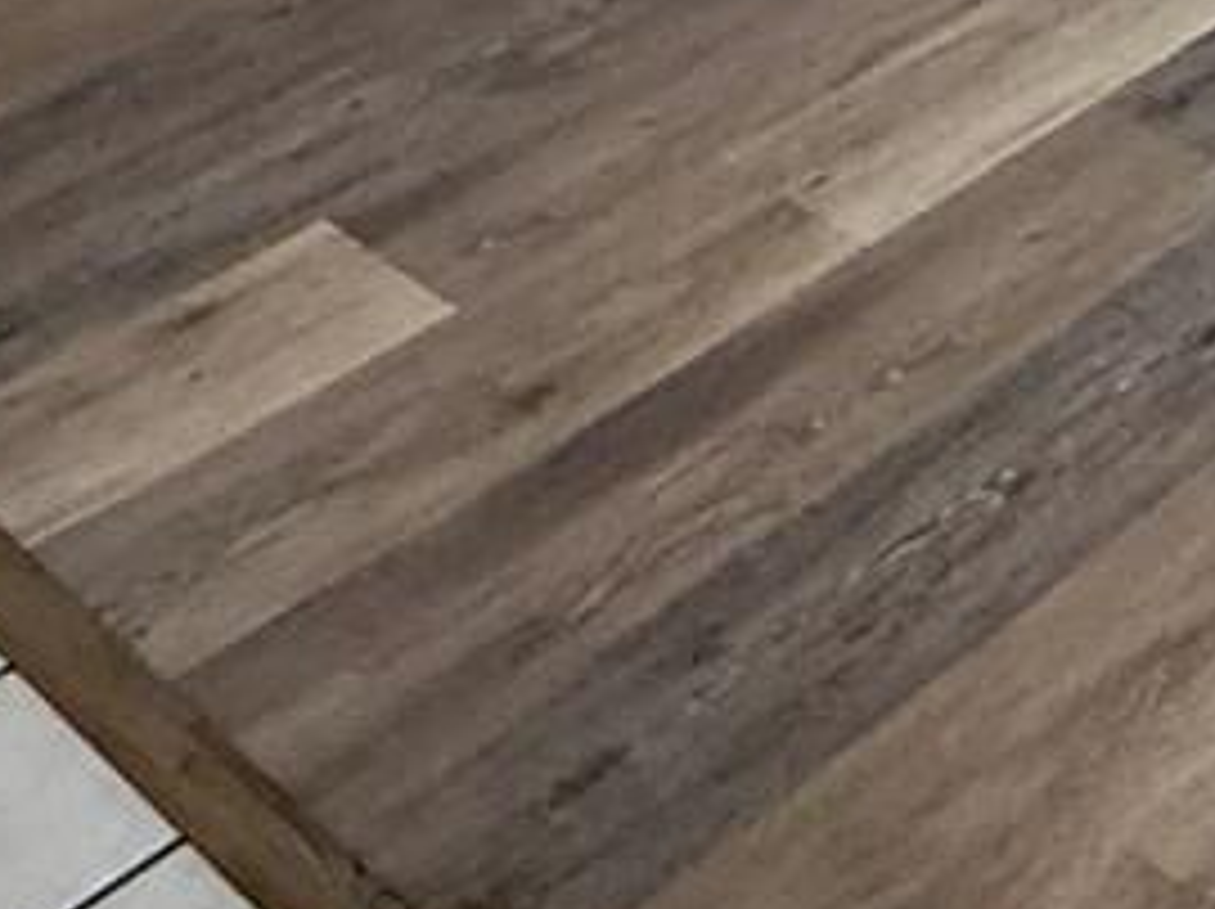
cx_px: 1305
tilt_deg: -13.8
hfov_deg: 22.4
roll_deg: +1.7
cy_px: -868
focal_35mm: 83
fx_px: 2911
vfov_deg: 14.8
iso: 320
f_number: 2.2
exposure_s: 1/120
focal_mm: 2.22
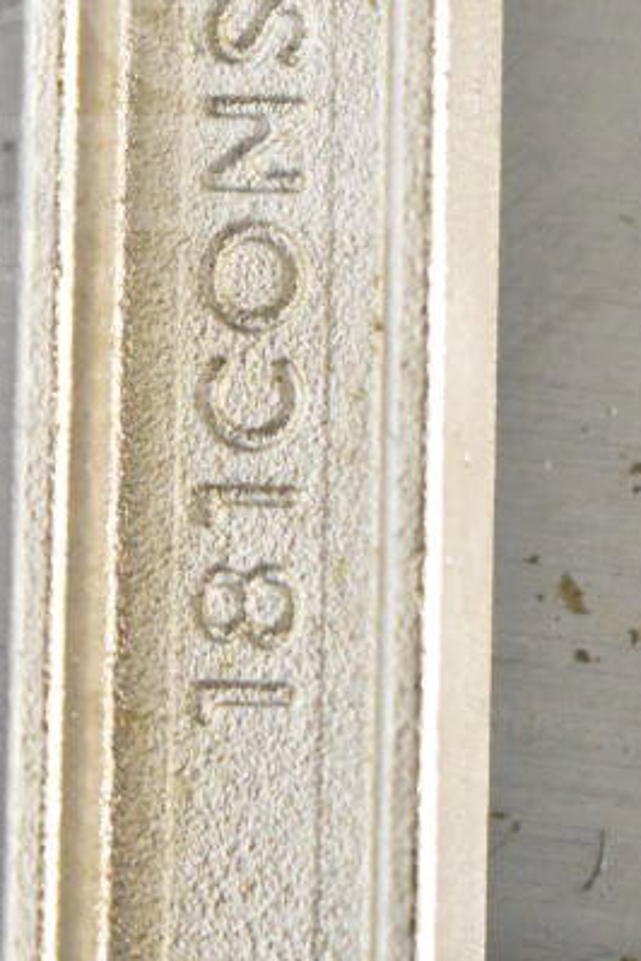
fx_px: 5051
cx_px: 140
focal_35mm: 189
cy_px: 39
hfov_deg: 7.3
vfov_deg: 10.8
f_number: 5.6
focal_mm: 55
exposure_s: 1/100
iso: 14400
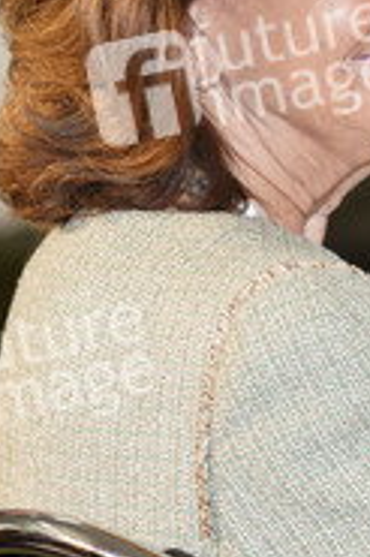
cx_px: 328
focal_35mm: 432
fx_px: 6672
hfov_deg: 3.2
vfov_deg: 4.8
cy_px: 226
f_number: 4
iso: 800
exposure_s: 1/250
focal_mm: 200
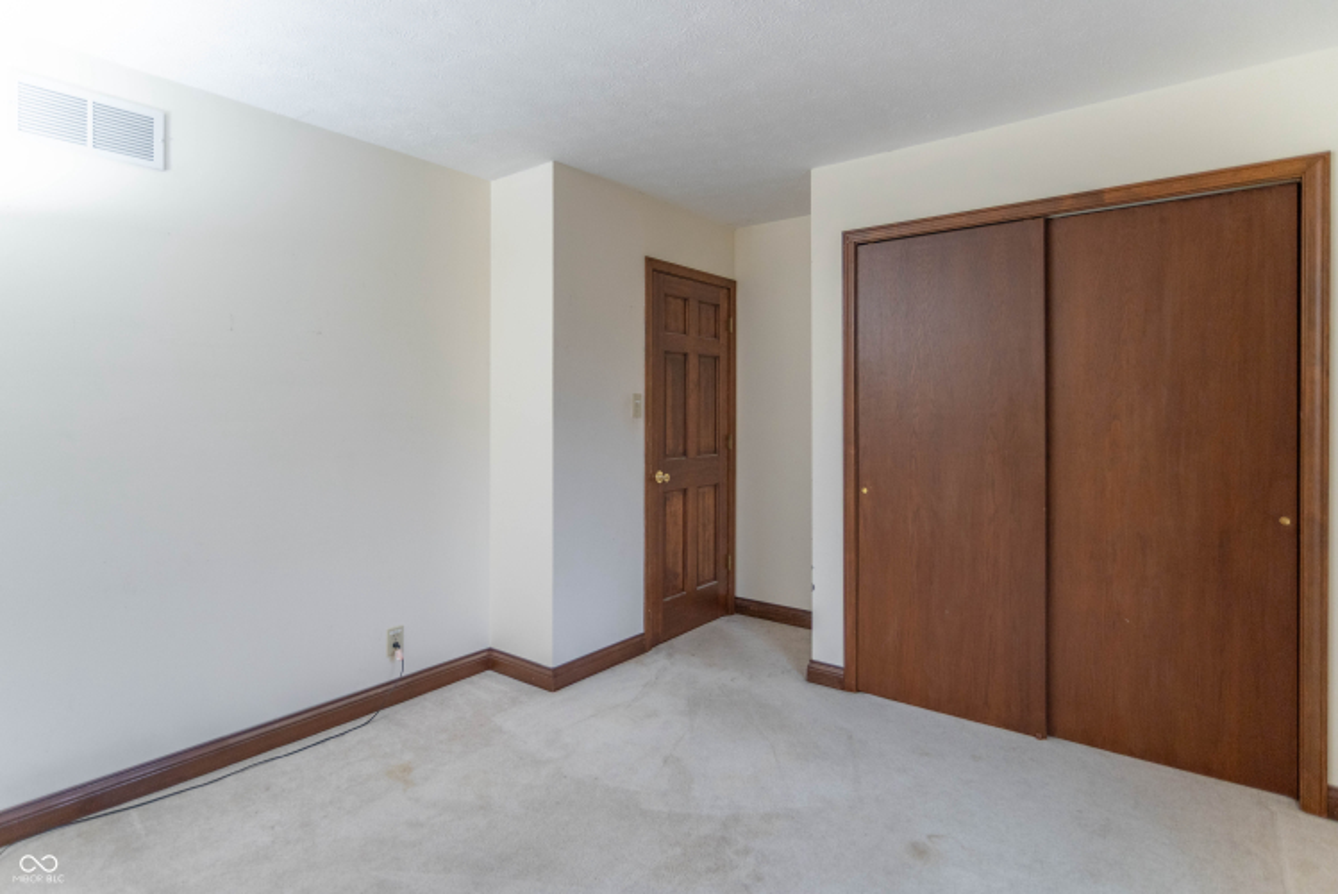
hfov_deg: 90.0
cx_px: 669
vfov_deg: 67.4
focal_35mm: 18
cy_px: 447
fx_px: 669
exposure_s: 1/50
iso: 640
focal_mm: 18
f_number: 3.5
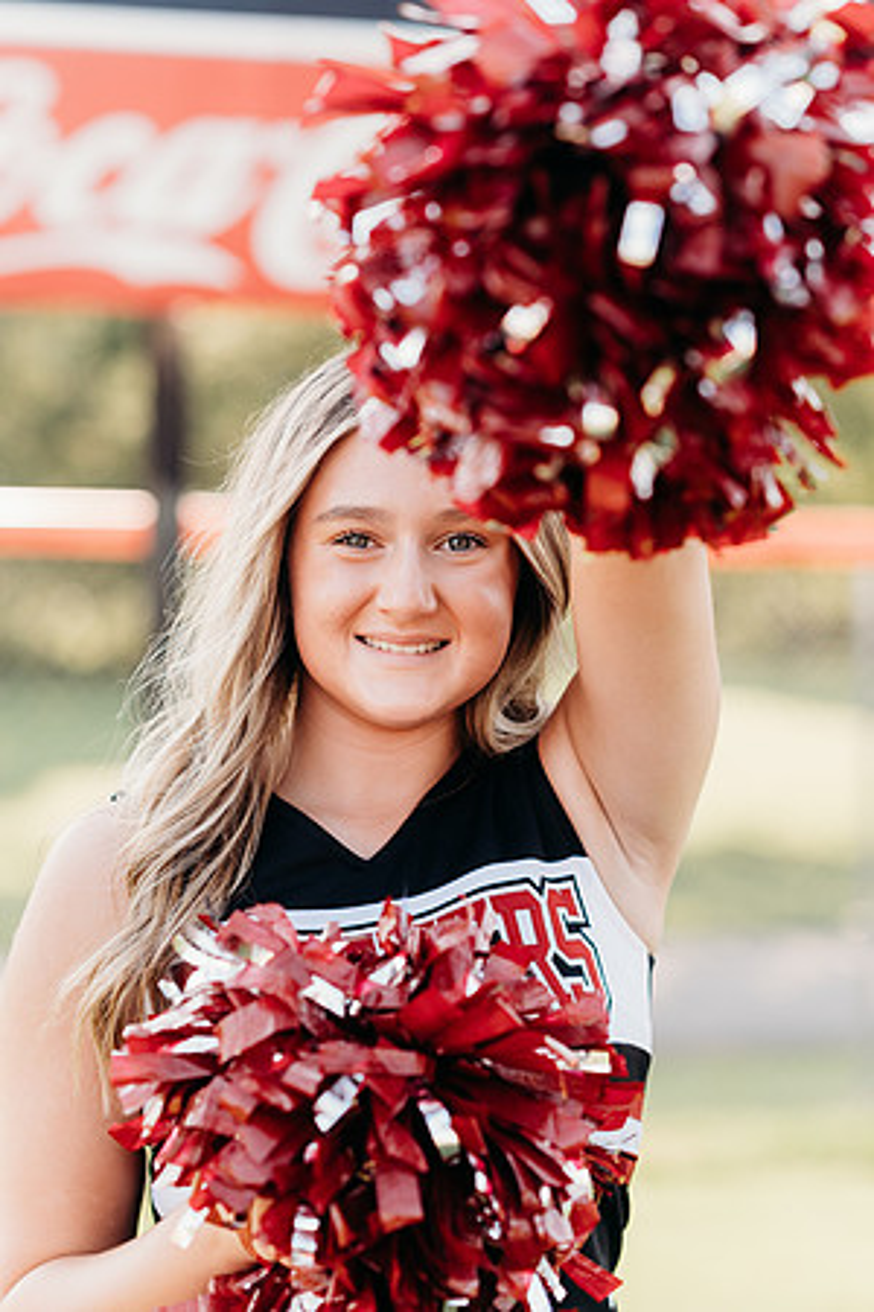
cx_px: 437
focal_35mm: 85
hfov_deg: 16.1
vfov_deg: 23.9
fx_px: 3095
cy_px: 656
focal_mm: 85
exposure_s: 1/500
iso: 200
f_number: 2.8
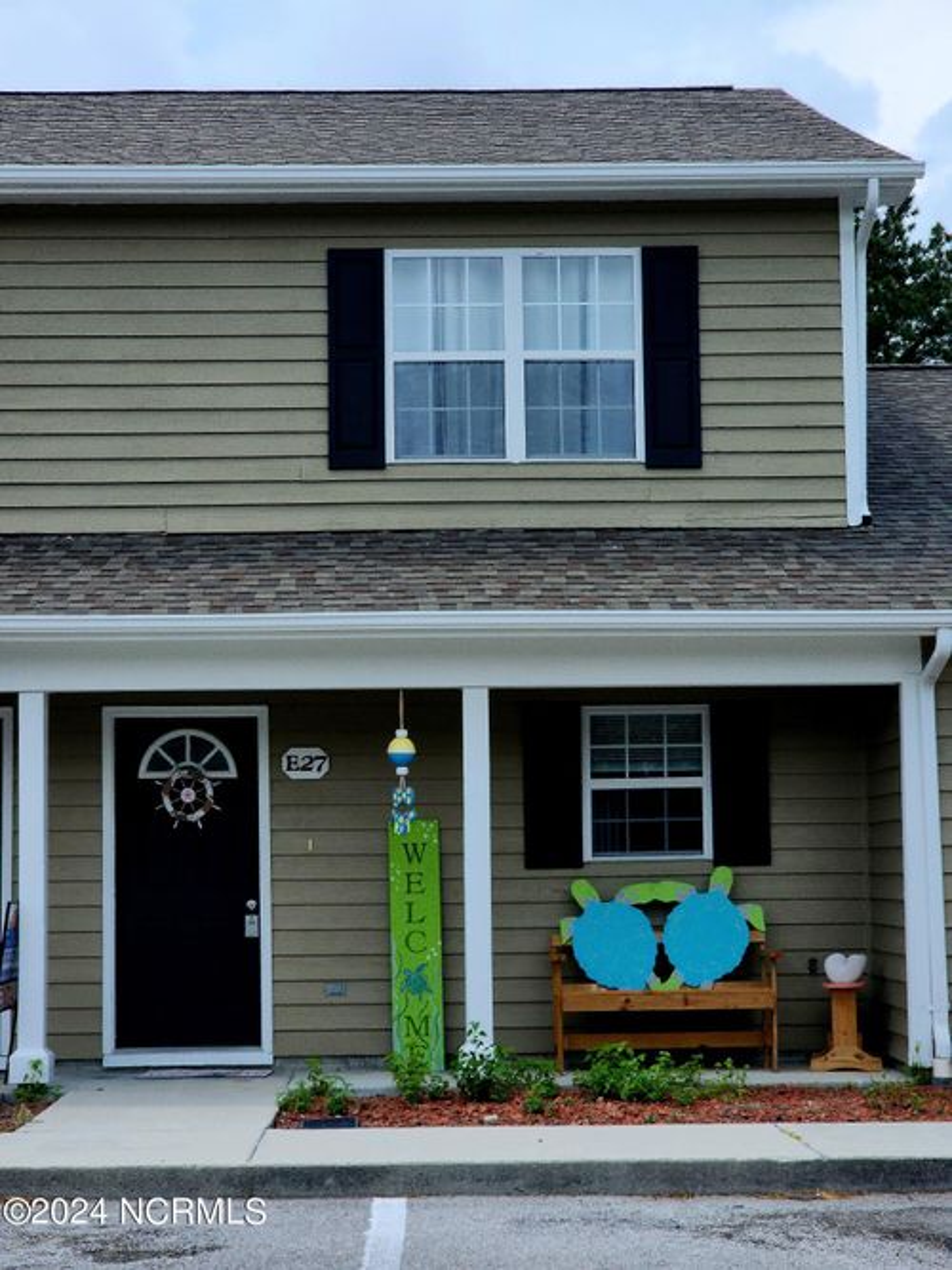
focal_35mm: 69
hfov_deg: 21.3
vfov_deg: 28.2
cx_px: 476
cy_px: 635
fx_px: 2531
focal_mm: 7.9
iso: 40
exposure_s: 1/1667
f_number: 2.4
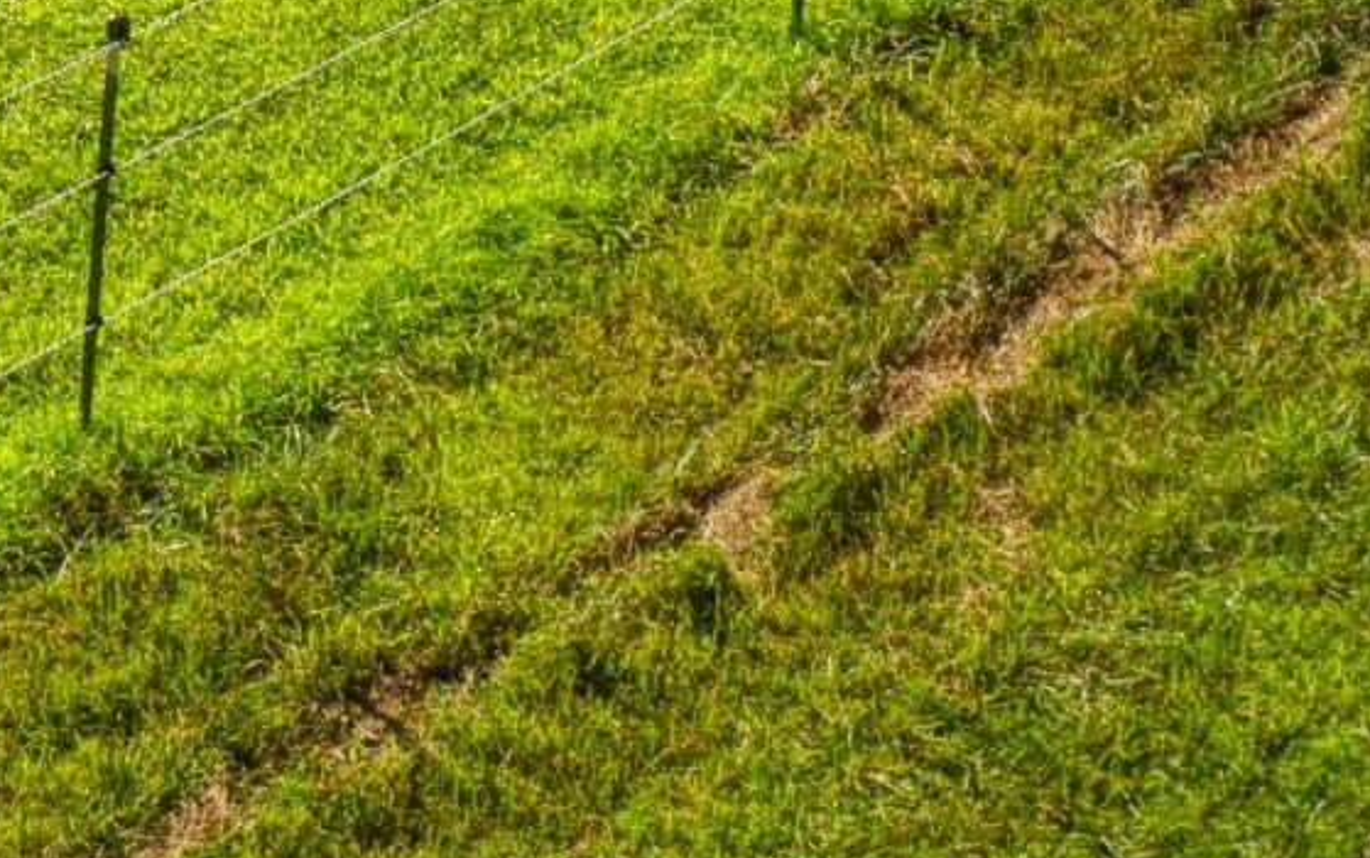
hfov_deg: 12.3
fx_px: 5715
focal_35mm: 153
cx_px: -1218
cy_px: -1059
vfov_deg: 8.0
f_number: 4.5
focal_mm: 10.26
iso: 400
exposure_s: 1/80
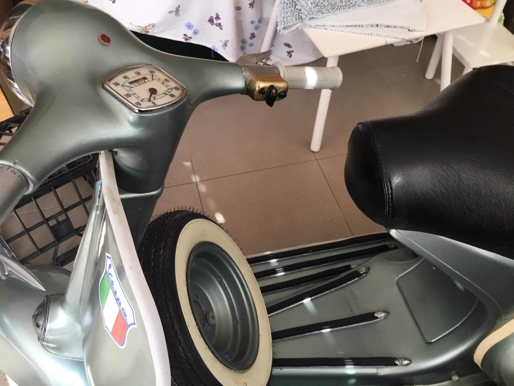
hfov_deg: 58.4
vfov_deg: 45.4
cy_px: 193
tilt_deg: -49.2
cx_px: 257
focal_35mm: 31
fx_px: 460
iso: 50
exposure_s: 1/33
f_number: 2.4
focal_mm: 3.3
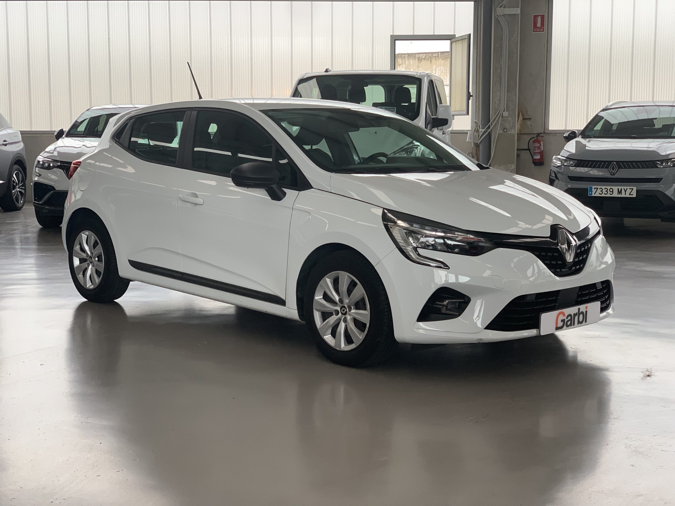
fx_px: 1014
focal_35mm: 52
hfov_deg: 36.8
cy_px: 253
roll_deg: -0.4
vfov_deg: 28.0
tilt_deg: -7.1
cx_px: 338
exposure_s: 1/122
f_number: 2.4
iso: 125
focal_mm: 6
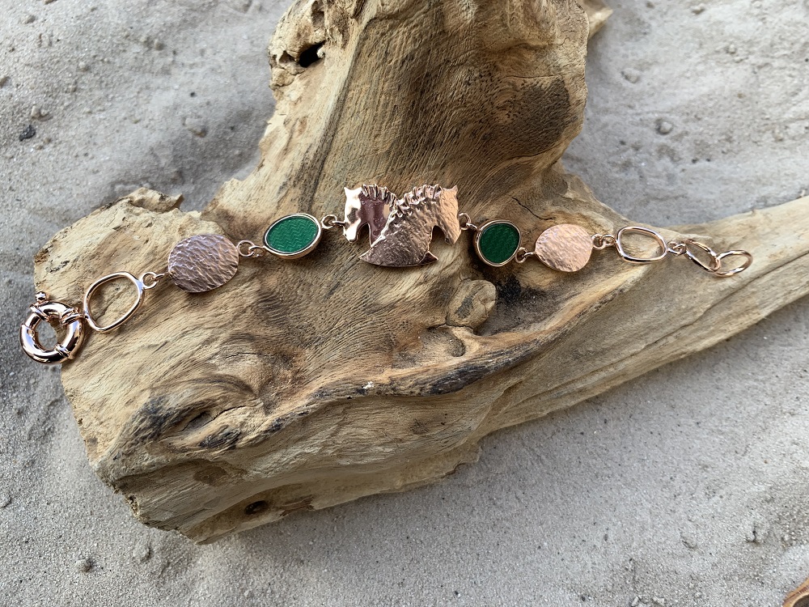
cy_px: 304
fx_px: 608
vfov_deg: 53.1
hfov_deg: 67.3
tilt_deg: -76.7
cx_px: 404
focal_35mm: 26
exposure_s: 1/130
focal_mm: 4.25
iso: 25
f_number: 1.8
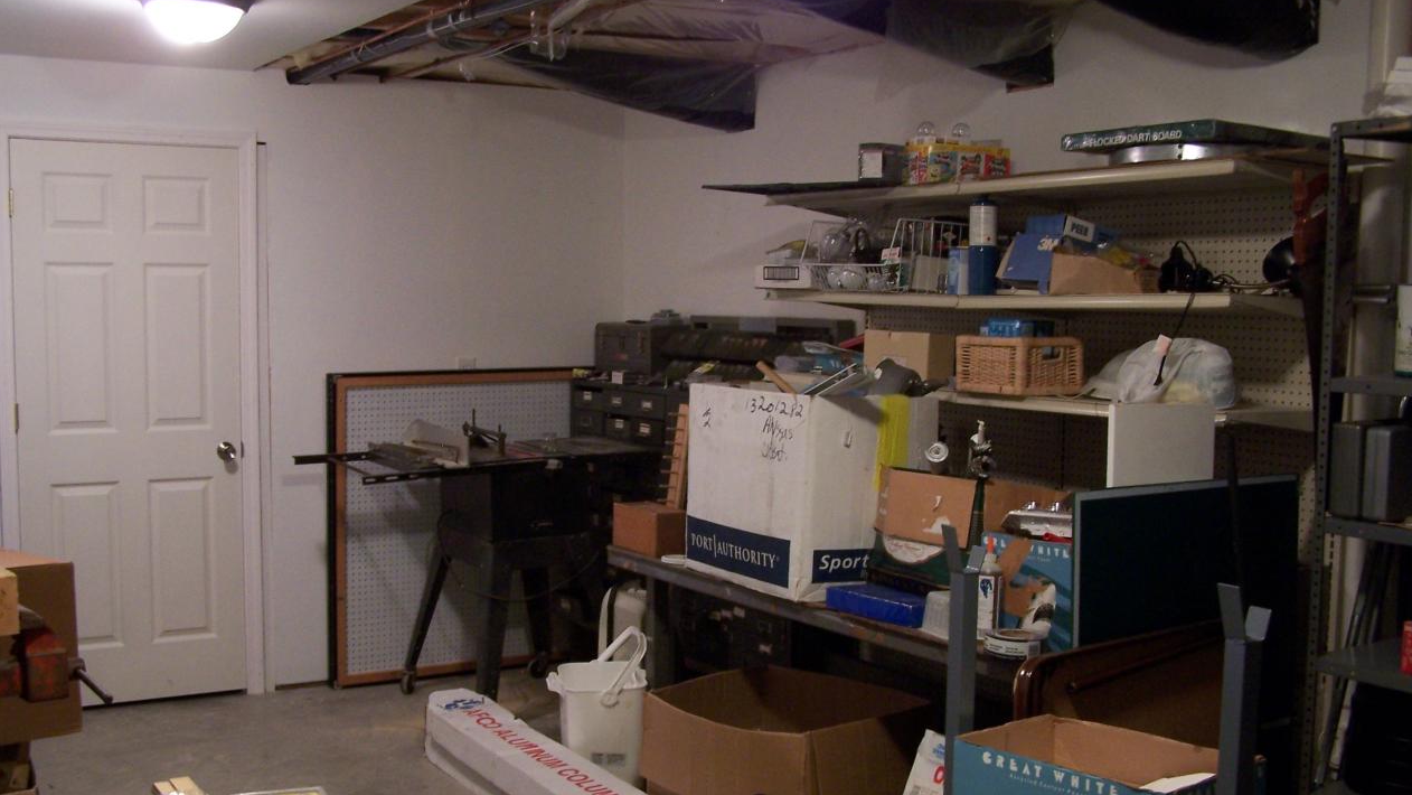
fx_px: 1573
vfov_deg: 28.3
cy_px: 456
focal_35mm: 42
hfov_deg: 48.4
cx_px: 715
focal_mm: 6.3
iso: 140
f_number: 2.8
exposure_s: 1/8
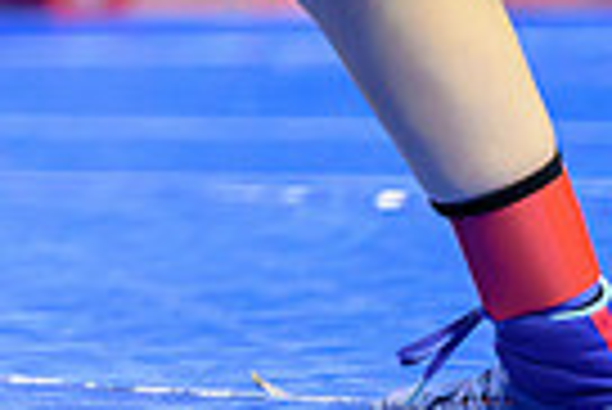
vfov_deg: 1.5
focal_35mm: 894
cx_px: -779
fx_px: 15214
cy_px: -608
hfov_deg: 2.3
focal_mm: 175
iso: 3200
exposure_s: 1/800
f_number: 2.8
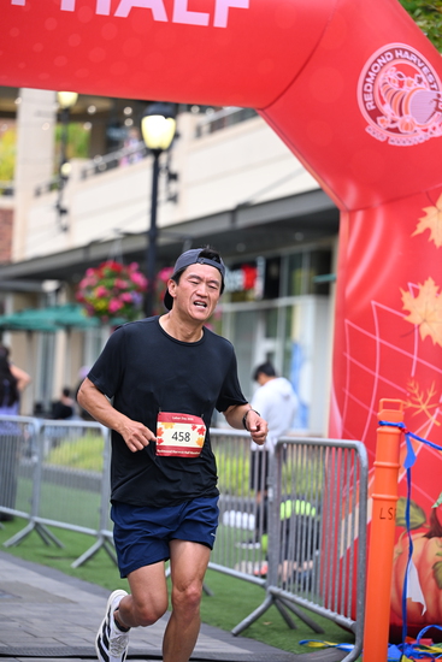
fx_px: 2116
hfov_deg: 11.9
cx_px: 221
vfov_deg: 17.8
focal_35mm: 115
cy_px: 331
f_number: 2.8
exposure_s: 1/1600
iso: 1000
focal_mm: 115
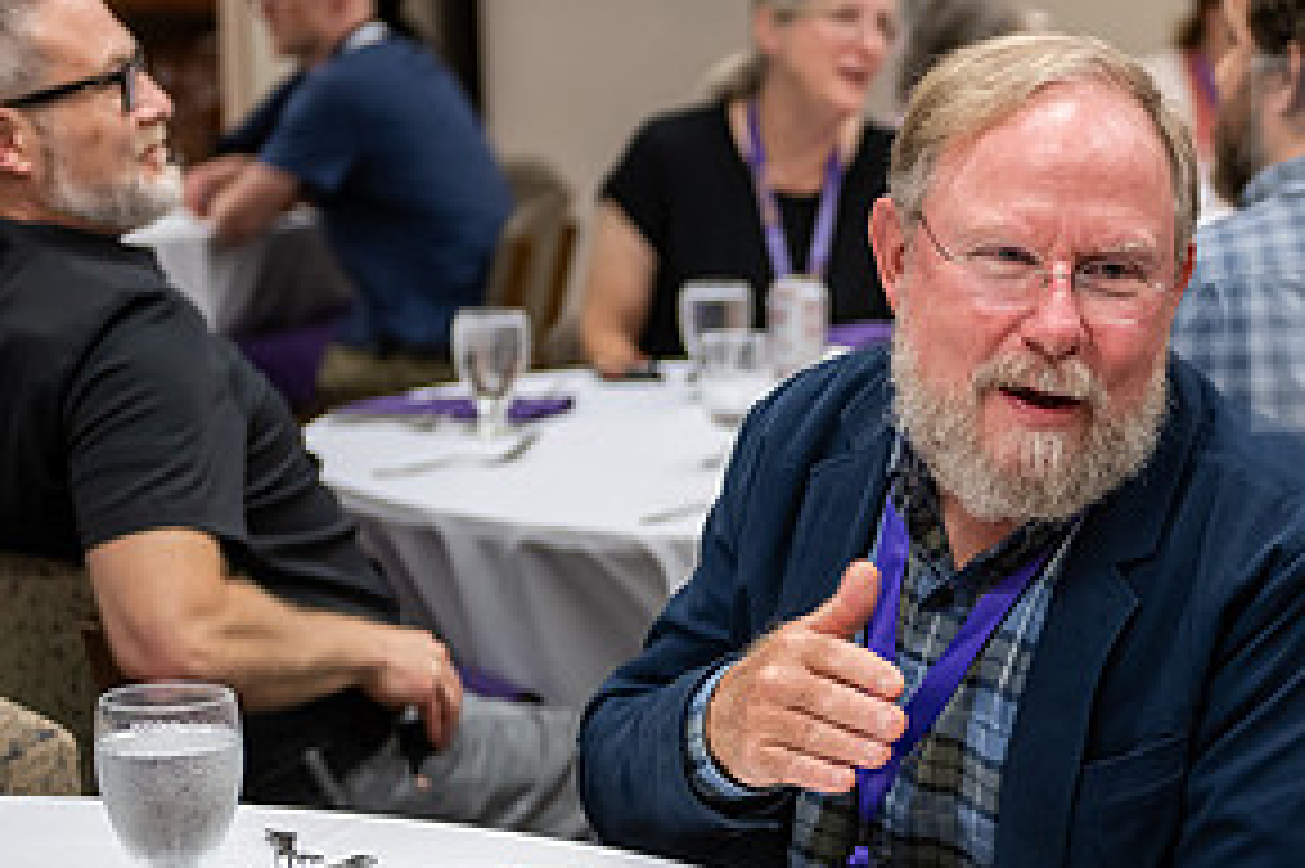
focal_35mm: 104
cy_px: 600
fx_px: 3768
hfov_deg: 19.4
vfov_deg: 13.1
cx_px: 1116
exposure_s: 1/160
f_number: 2.8
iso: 1000
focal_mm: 52
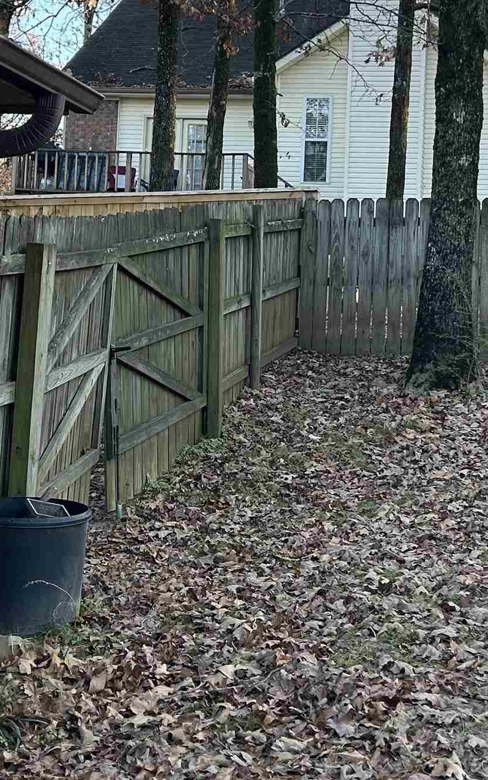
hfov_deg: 20.3
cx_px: 309
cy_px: 235
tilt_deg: +3.7
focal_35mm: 64
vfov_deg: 31.6
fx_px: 1362
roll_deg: -2.4
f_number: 1.5
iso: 50
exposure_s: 1/319
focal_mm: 5.7
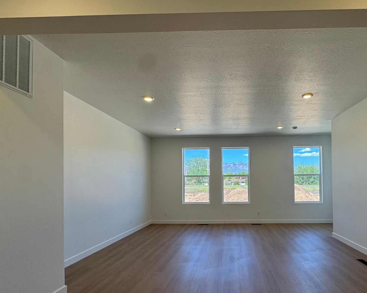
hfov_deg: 76.6
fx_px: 228
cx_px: 224
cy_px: 180
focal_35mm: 21
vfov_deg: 64.7
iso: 40
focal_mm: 2.22
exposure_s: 1/153
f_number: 2.2
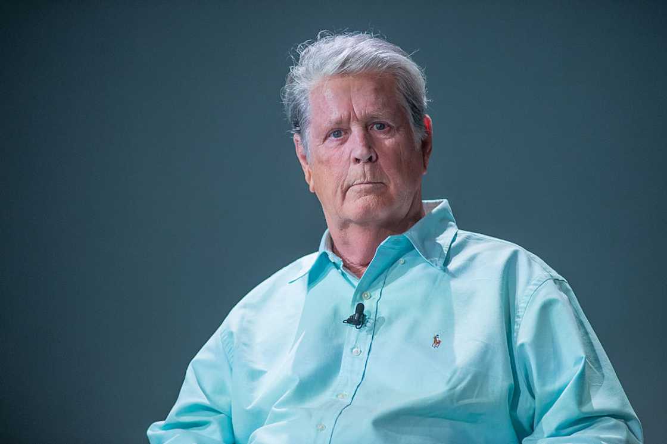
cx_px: 334
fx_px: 5556
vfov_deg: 4.6
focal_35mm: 300
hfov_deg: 6.9
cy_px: 222
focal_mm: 300
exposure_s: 1/320
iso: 2500
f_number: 2.8
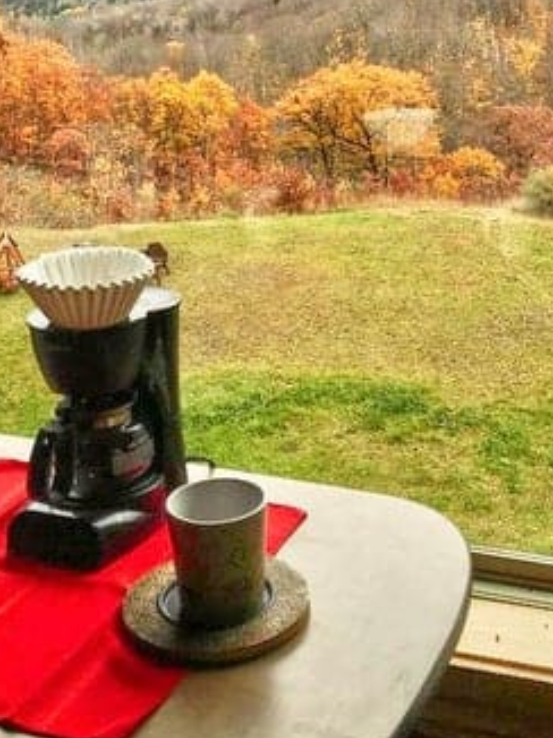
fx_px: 1173
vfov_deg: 34.1
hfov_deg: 26.5
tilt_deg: -10.9
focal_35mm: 55
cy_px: 172
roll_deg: +2.5
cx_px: 315
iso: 20
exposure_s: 1/404
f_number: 1.8
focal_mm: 4
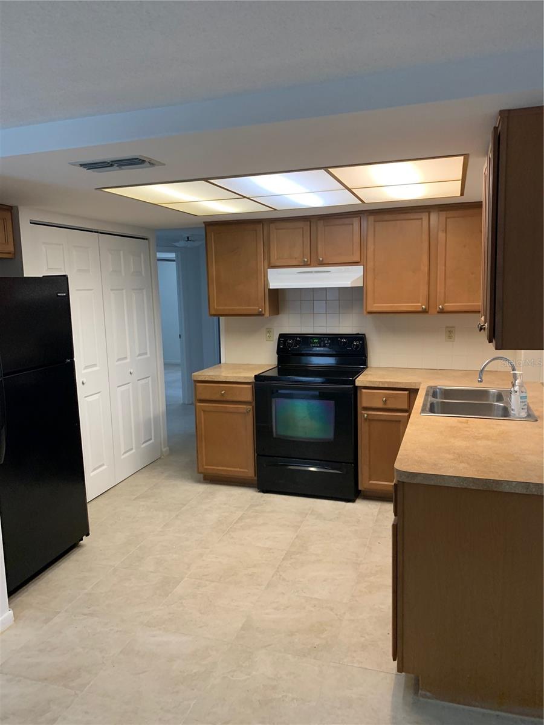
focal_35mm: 26
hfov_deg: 53.1
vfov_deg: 67.3
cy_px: 362
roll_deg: +1.5
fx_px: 545
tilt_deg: -7.7
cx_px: 272
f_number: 1.8
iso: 200
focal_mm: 4.25
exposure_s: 1/60
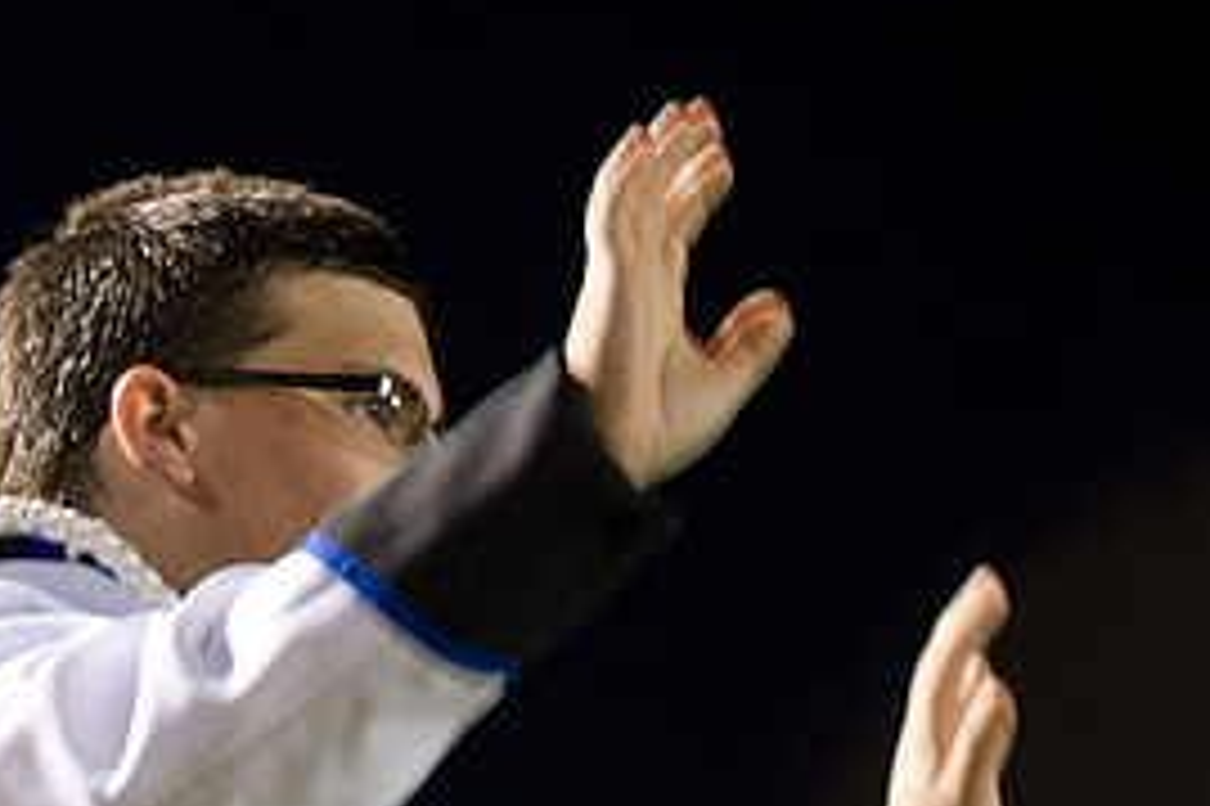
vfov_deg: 4.9
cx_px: 171
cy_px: 558
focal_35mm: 280
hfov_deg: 7.3
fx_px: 9405
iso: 3200
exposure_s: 1/125
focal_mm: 130
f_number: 3.2
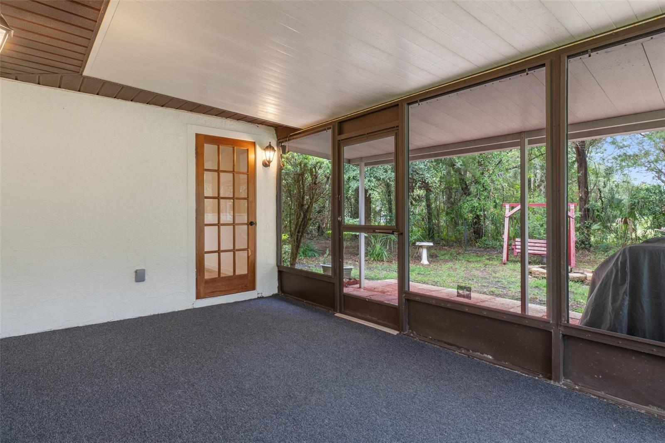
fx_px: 332
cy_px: 222
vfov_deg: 67.4
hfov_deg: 90.0
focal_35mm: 18
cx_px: 332
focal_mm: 12
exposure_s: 1/30
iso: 320
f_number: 8
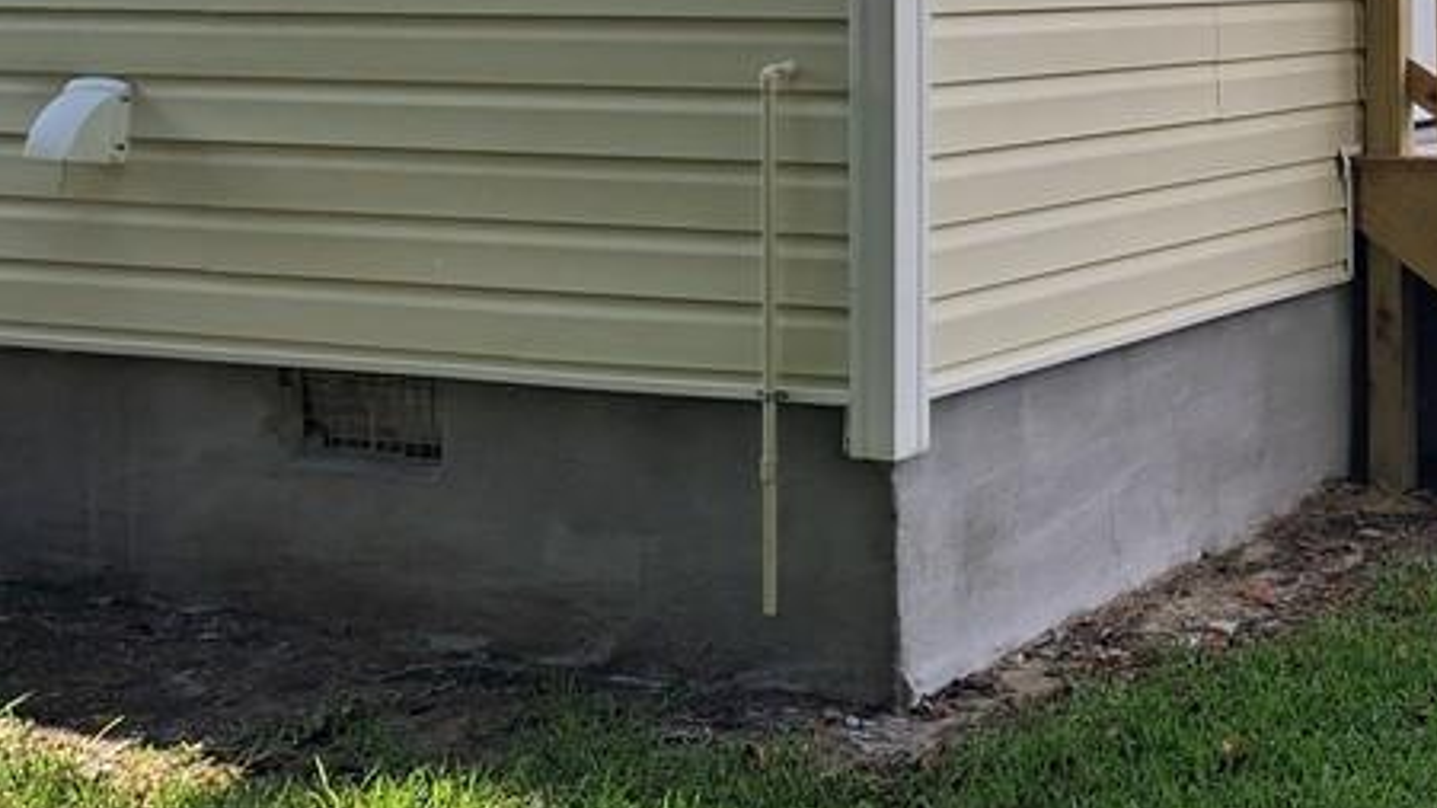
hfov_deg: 29.1
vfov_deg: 17.7
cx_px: 1479
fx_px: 2553
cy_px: 54
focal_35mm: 67
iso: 20
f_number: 1.8
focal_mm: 4
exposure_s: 1/313
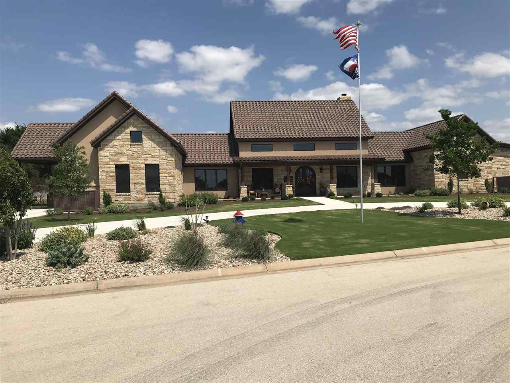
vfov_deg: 49.7
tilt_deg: +0.5
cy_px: 192
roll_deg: -0.4
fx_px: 413
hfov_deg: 63.4
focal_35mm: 28
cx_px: 255
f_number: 1.8
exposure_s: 1/4566
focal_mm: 3.99
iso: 20
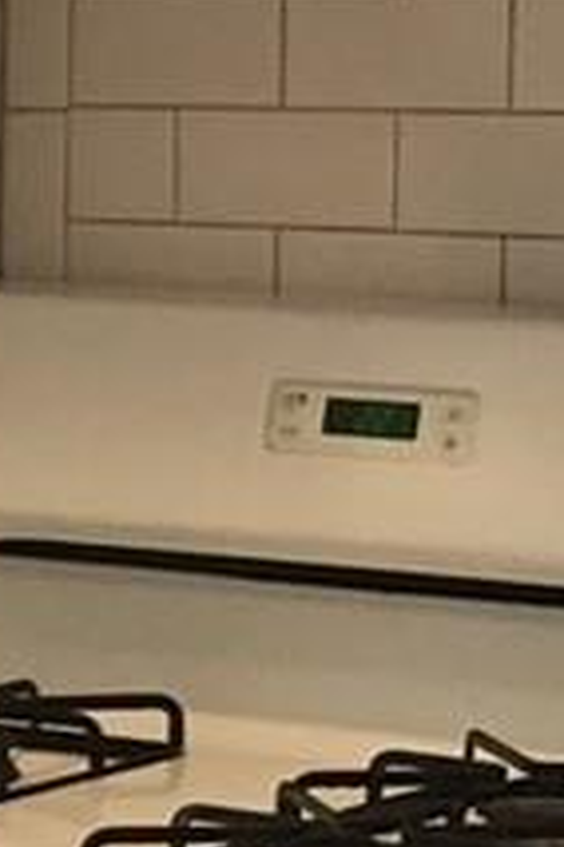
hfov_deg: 5.5
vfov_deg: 9.1
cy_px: 330
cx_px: -1394
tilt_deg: -4.0
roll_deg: +1.7
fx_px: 5334
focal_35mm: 227
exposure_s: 1/30
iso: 80
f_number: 2.2
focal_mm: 4.15
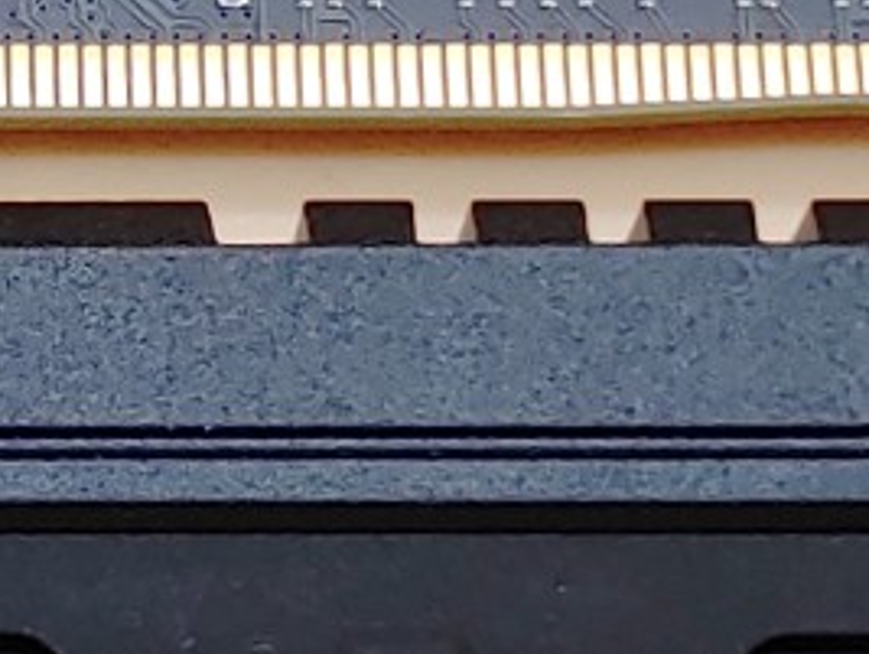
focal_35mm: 210
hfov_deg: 9.2
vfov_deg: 7.1
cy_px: 325
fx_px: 5279
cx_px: -319
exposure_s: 1/120
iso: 50
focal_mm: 4.36
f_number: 1.8
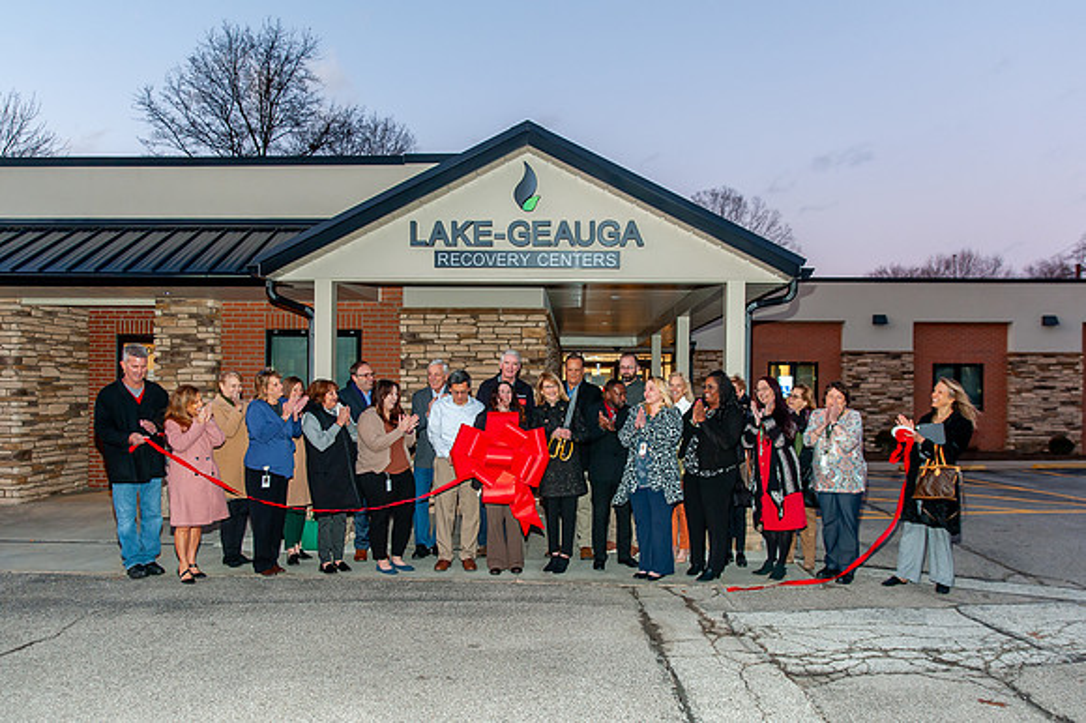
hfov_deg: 68.9
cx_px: 547
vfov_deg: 49.0
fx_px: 792
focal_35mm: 26
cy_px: 391
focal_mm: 24
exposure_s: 1/160
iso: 800
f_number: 2.8
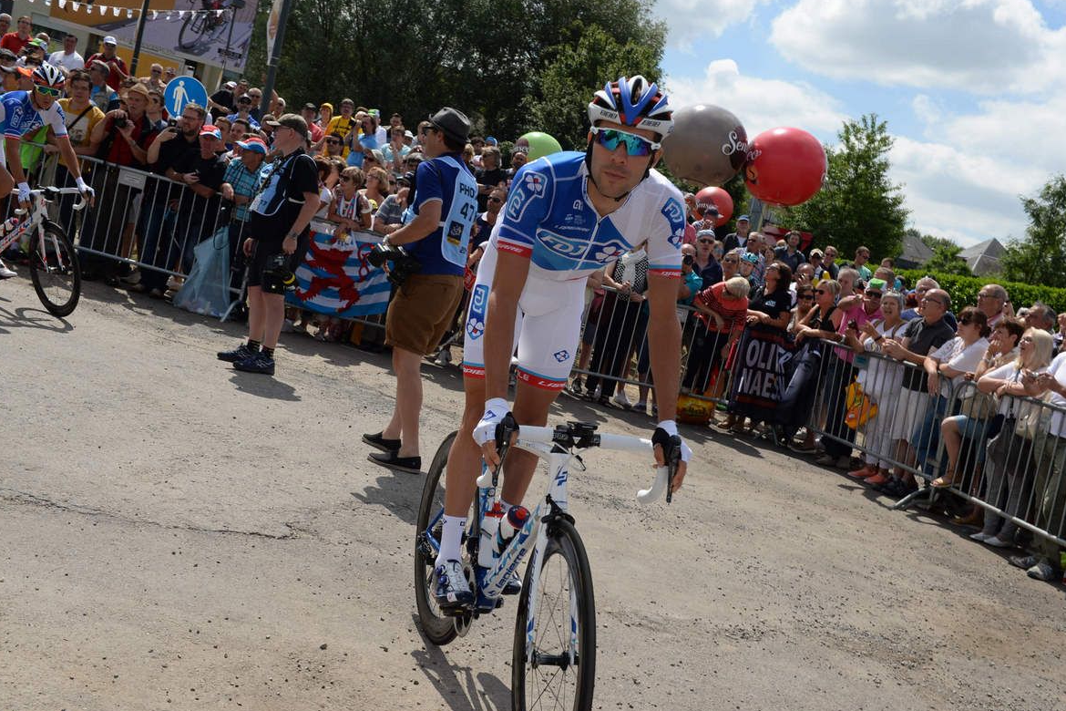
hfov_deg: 47.4
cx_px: 536
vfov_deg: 32.6
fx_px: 1214
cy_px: 358
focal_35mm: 41
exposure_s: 1/250
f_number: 13
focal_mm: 40
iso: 200
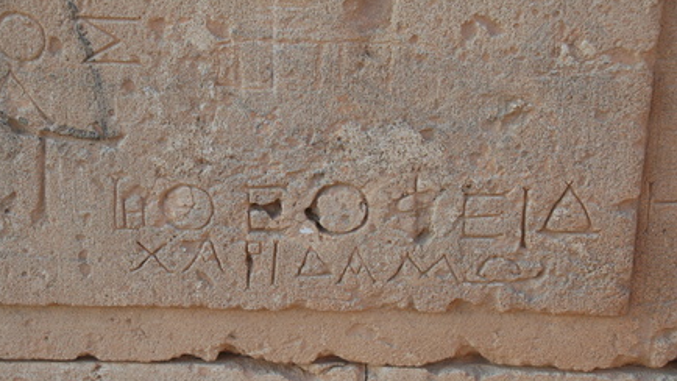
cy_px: 226
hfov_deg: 23.9
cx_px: 335
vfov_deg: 13.6
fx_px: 1597
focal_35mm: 89
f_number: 9
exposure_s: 1/320
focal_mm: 56
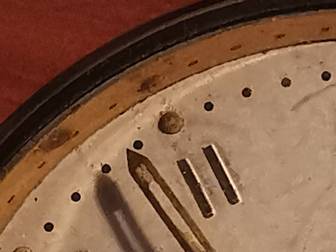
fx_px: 1854
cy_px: 277
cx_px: 305
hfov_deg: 10.3
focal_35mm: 191
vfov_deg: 7.7
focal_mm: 2.35
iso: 125
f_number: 2.2
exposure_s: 1/50
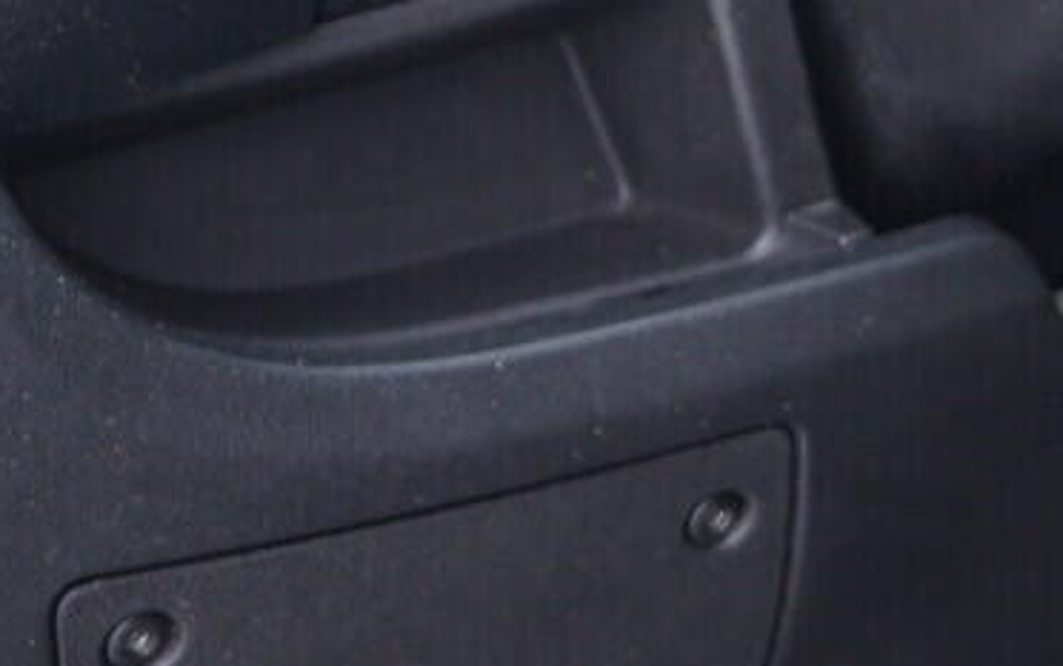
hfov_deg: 14.0
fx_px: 4116
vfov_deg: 8.9
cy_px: -457
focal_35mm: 142
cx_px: 1452
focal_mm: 24
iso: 200
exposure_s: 1/40
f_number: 2.8
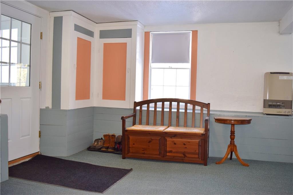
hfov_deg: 61.9
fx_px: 244
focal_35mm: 30
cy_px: 98
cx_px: 146
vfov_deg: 43.6
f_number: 4.5
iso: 800
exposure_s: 1/80
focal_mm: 20
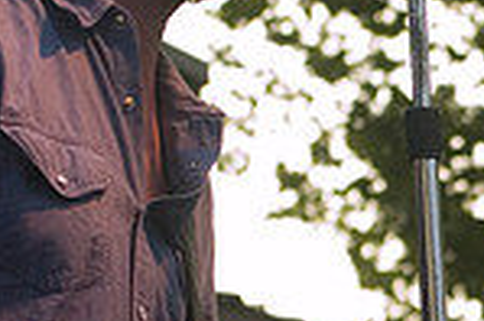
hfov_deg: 6.8
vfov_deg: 4.5
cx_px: 542
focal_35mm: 303
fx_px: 4069
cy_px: 295
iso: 200
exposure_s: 1/125
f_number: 4
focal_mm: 52
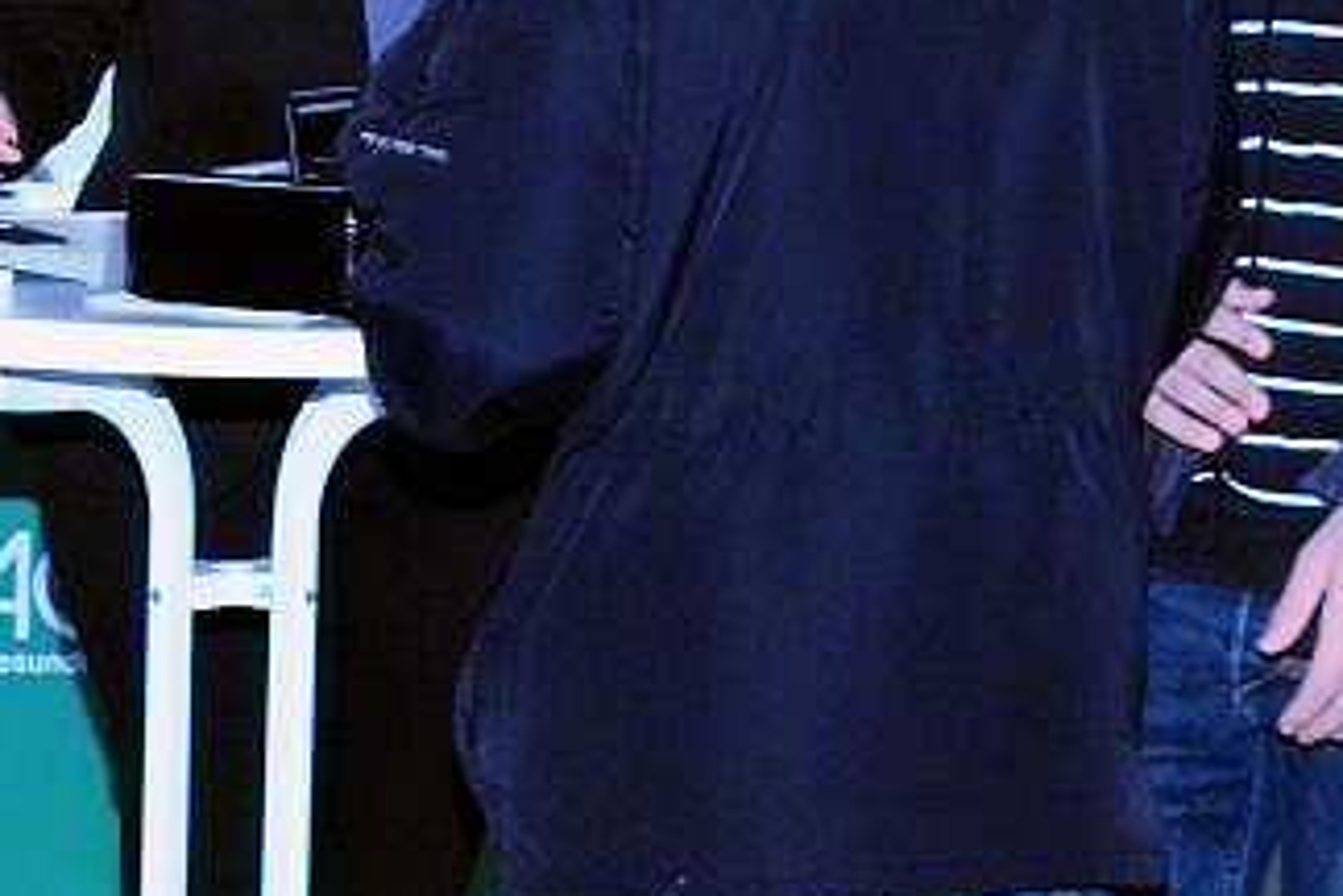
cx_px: 452
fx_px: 7647
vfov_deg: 6.7
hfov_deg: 10.0
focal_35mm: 205
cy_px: 31
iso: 400
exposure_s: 1/60
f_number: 5
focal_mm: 48
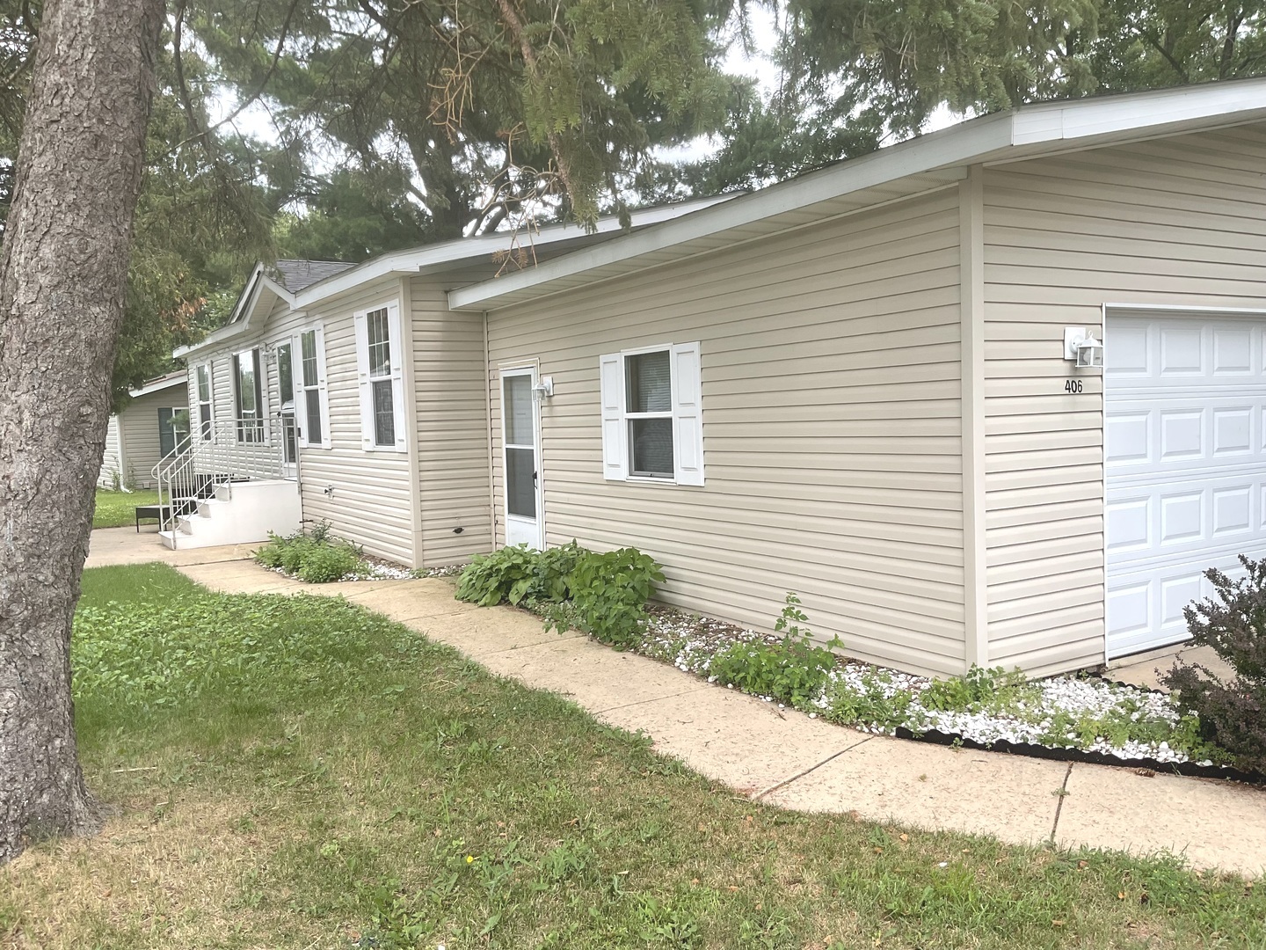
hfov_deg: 61.7
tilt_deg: -3.8
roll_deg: +1.5
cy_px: 475
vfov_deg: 48.2
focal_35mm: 29
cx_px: 633
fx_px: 1061
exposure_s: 1/378
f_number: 1.8
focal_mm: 3
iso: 16
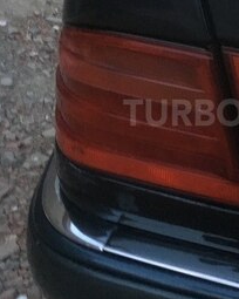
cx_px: 213
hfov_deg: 26.7
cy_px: 113
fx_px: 486
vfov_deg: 34.0
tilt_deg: -24.0
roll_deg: -8.2
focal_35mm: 55
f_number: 2.2
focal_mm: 4.15
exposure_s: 1/17
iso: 500
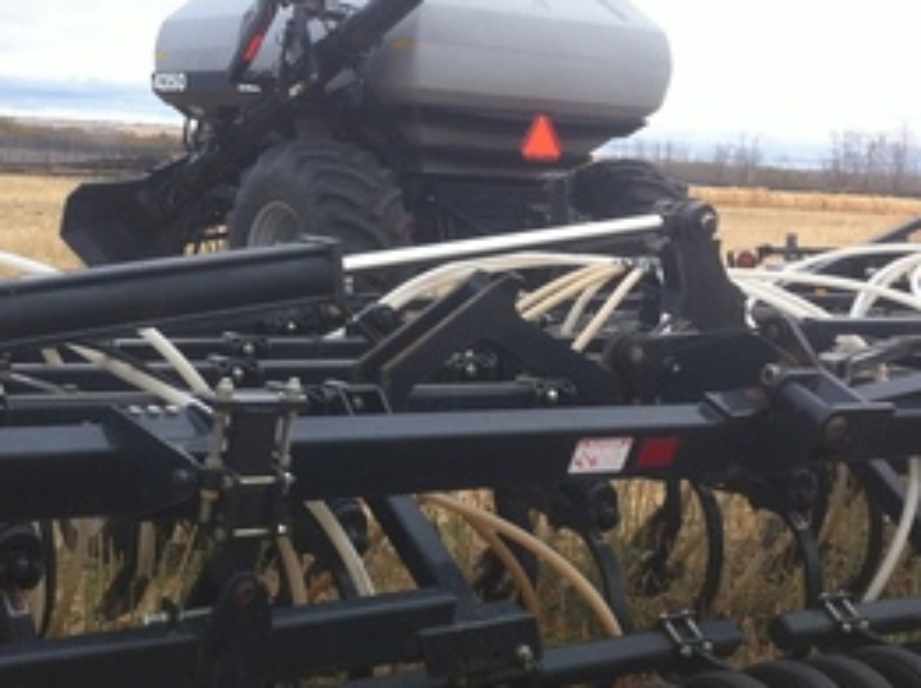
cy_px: 367
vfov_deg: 20.1
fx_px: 1940
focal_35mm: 73
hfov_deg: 26.4
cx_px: 674
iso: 80
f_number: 2.8
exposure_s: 1/335
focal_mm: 3.85
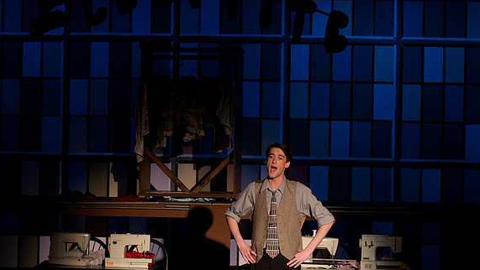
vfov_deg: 9.5
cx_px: 238
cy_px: 116
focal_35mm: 127
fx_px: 1616
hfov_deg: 16.9
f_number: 4
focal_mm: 80
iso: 1600
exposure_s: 1/80
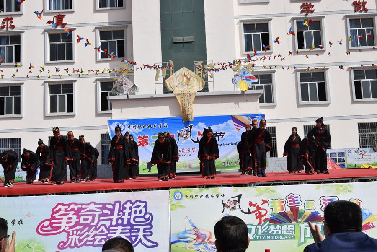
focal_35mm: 39
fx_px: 409
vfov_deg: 34.2
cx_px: 188
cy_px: 126
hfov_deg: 49.5
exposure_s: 1/500
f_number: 10
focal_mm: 26
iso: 200
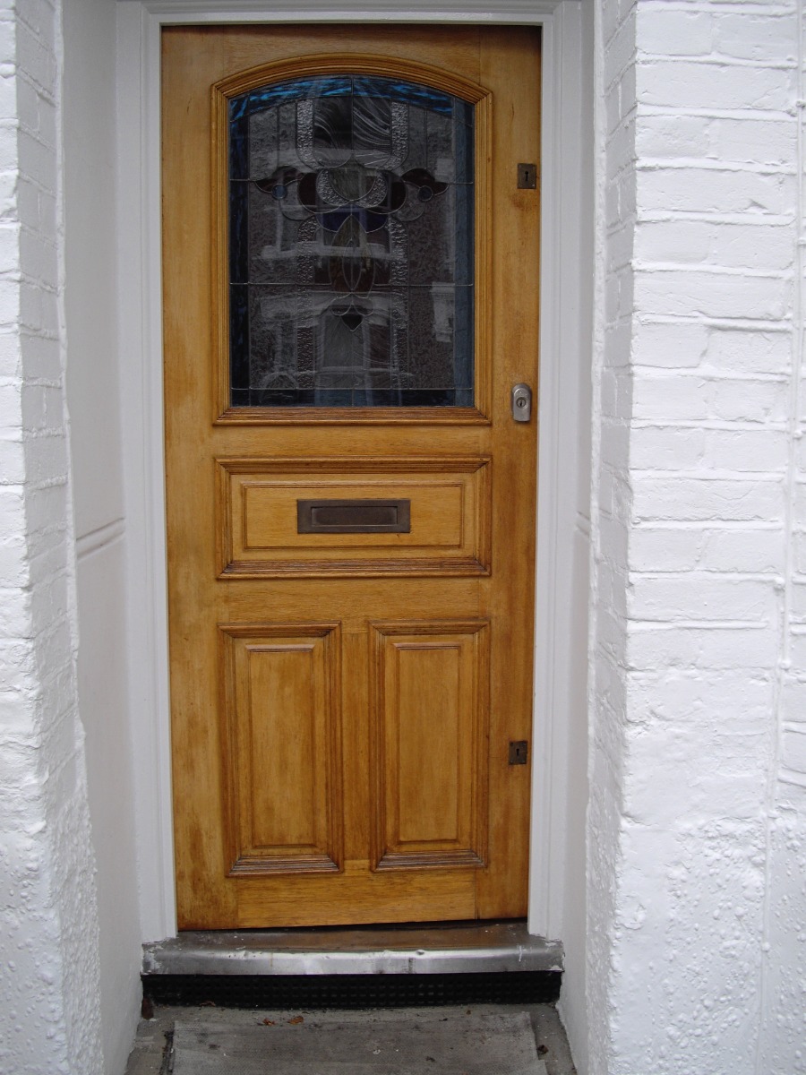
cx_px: 403
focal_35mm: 38
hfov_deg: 37.7
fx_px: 1180
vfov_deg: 49.0
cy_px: 538
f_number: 8
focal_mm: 7.9
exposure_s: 1/50
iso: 64
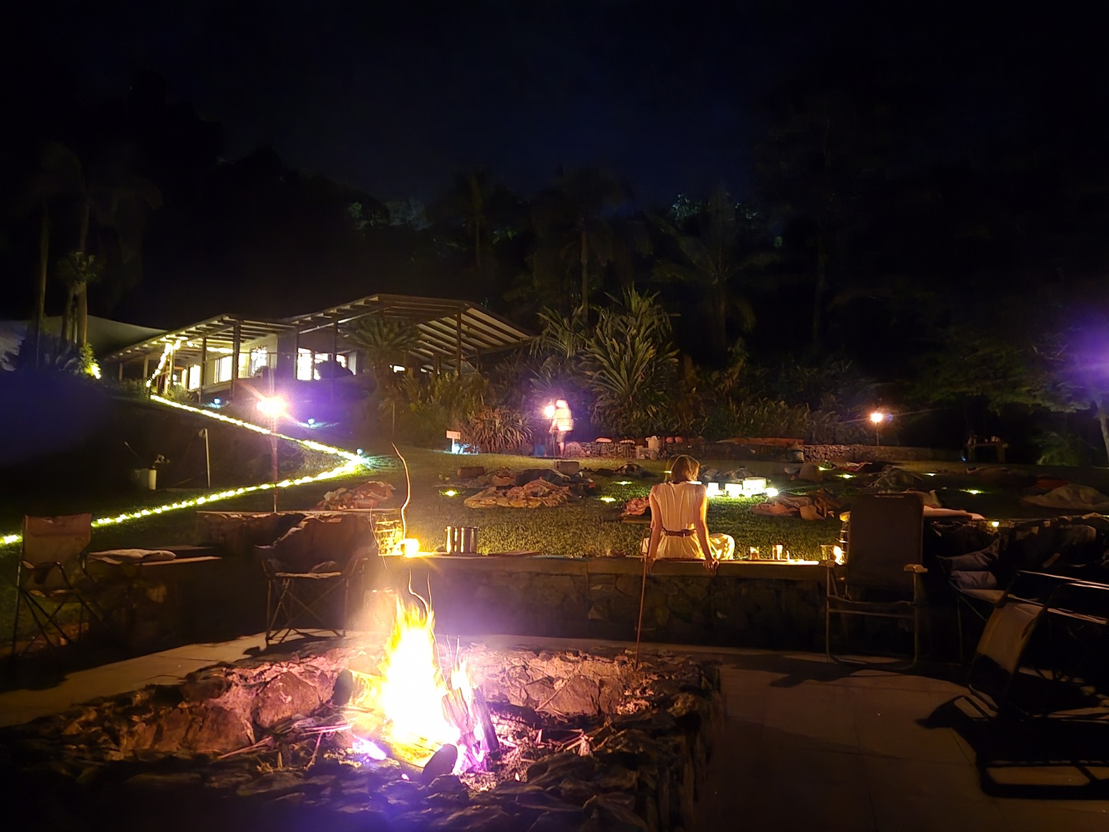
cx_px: 554
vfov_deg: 58.9
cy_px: 416
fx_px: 737
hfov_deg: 73.9
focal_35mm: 23
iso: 2000
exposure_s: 1/2
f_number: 1.8
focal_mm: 5.4
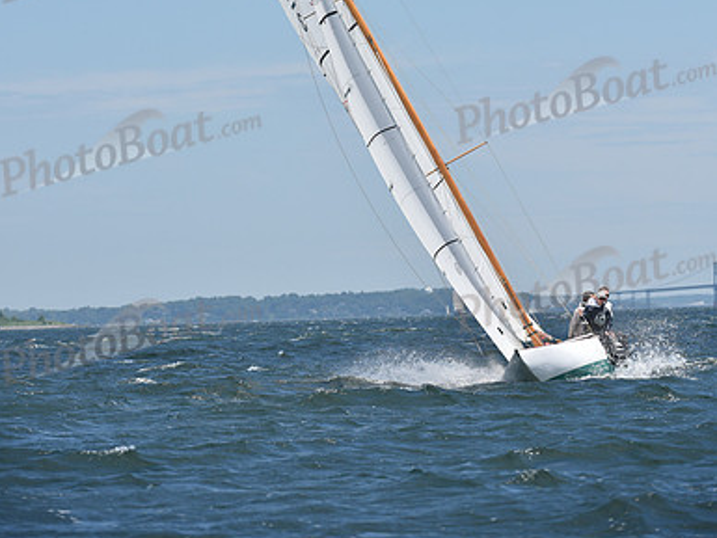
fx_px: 6009
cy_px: 26
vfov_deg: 5.1
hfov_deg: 6.8
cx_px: 358
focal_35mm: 290
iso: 250
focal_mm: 200
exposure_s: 1/1600
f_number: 5.6
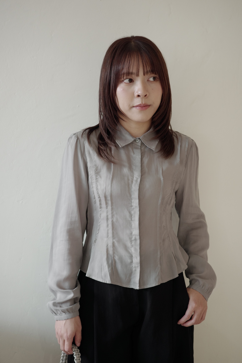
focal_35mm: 50
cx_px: 121
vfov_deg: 39.6
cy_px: 182
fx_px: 504
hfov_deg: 27.0
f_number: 2.8
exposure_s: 1/400
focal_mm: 26
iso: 320
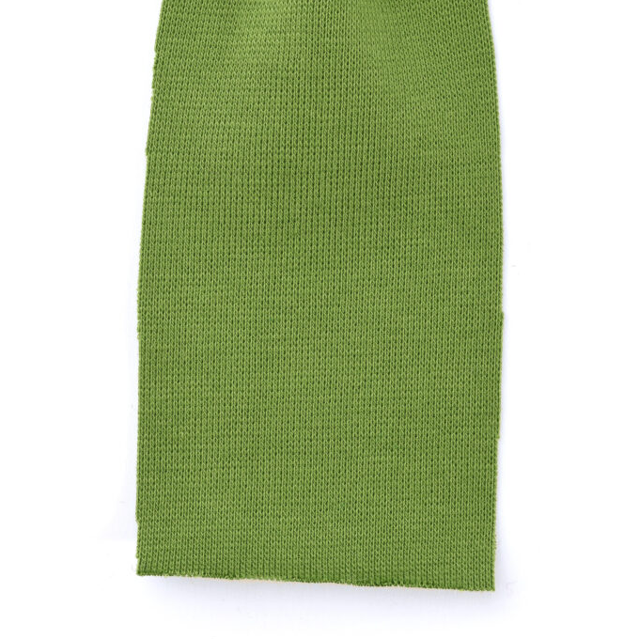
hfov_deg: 18.1
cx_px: 320
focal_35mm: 96
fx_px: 2005
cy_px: 230
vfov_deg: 18.1
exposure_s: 1/15
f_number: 8
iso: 100
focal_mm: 50
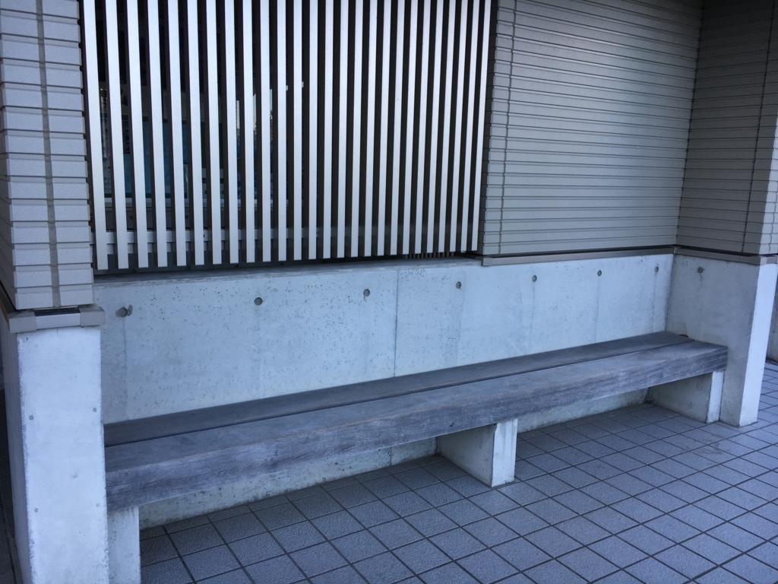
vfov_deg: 48.2
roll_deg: -2.2
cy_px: 292
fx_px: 652
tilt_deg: -10.4
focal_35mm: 29
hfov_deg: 61.7
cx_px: 389
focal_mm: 4.15
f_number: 2.2
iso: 25
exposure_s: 1/120
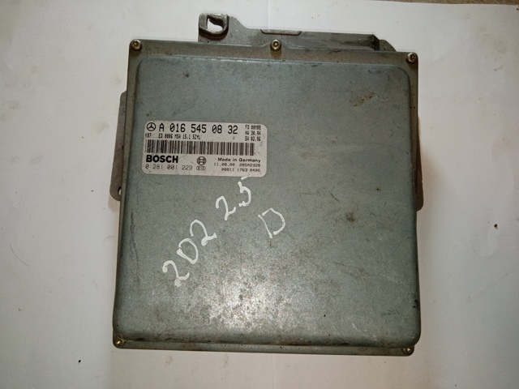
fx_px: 405
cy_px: 194
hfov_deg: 65.3
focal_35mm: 27
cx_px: 260
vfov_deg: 51.4
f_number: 2.2
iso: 184
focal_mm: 3.79
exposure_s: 1/33.3
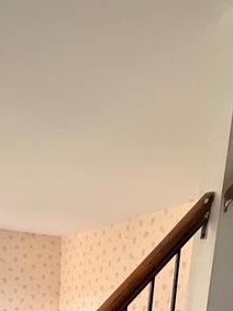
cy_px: 378
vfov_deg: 36.8
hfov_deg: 37.0
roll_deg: -1.9
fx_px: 341
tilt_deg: -12.9
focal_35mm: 38
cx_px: 67
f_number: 2.2
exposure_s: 1/60
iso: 800
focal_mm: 2.22
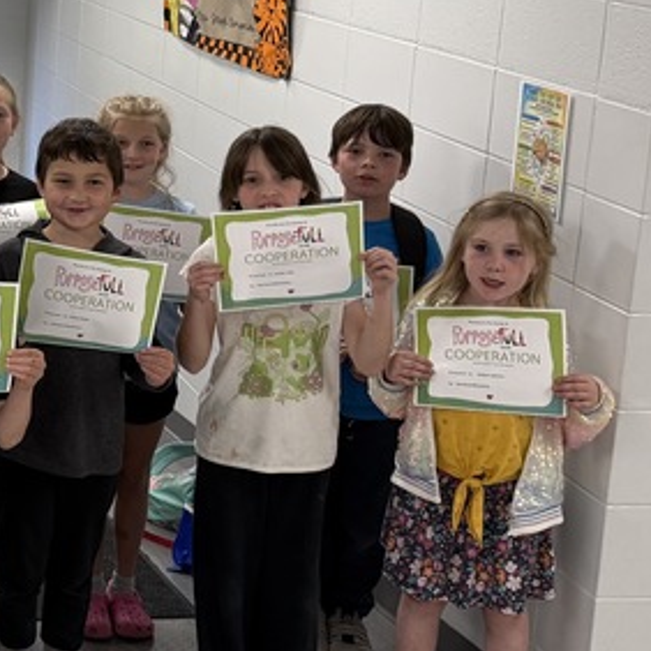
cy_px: 134
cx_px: -270
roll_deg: -1.1
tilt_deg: -9.9
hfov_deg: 20.0
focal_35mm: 77
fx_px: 1638
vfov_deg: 22.2
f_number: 1.78
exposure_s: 1/120
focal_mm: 6.76
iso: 160
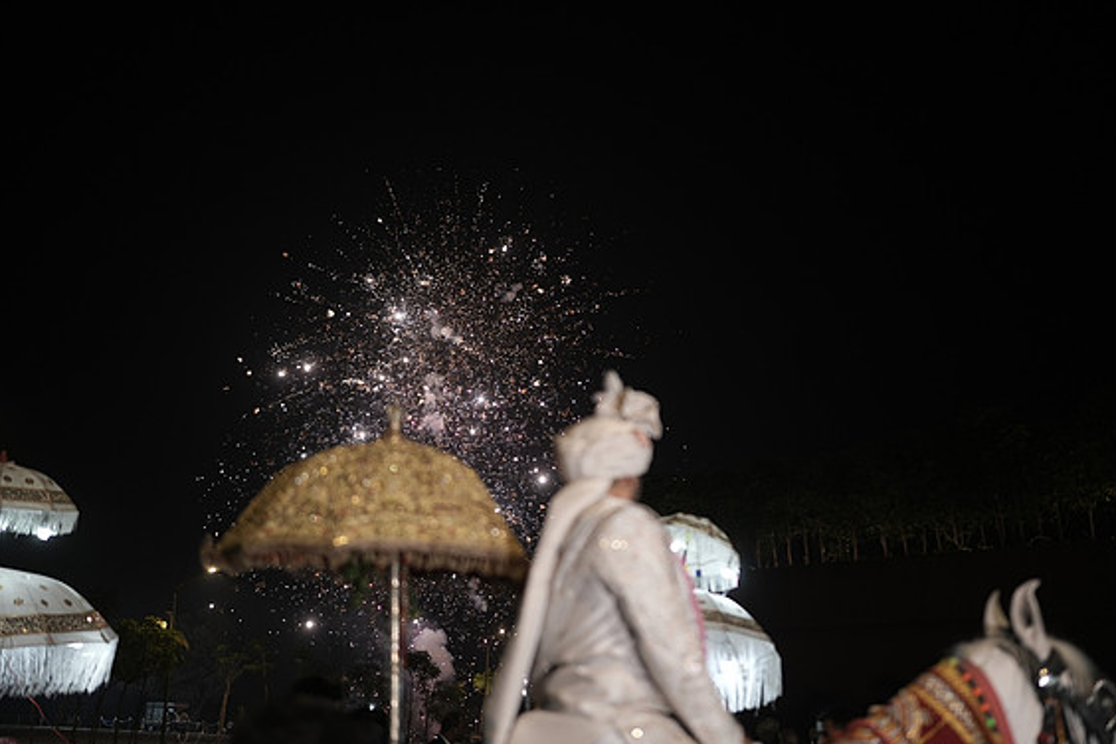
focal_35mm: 36
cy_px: 381
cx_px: 570
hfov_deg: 53.1
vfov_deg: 36.9
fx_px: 1116
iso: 320
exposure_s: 1/200
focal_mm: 35
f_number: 1.4
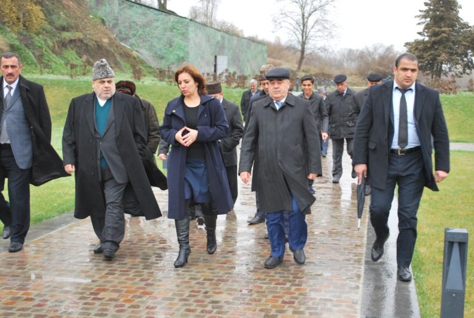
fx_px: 692
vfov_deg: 25.9
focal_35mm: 52
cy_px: 159
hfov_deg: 37.8
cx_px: 237
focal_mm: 35
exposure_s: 1/60
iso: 220
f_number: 6.3
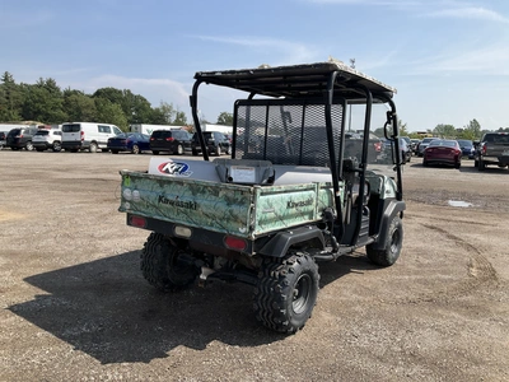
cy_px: 191
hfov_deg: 61.7
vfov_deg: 48.2
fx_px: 426
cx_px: 254
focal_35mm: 29
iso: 25
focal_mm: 3
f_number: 1.8
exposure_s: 1/1786
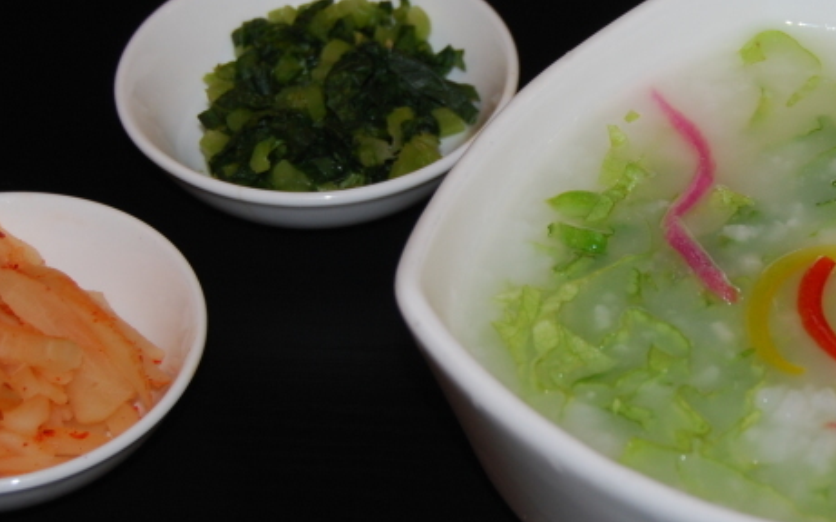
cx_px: 635
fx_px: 3098
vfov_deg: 9.6
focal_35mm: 136
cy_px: 179
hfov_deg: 15.3
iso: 200
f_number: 5
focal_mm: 40
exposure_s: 1/60
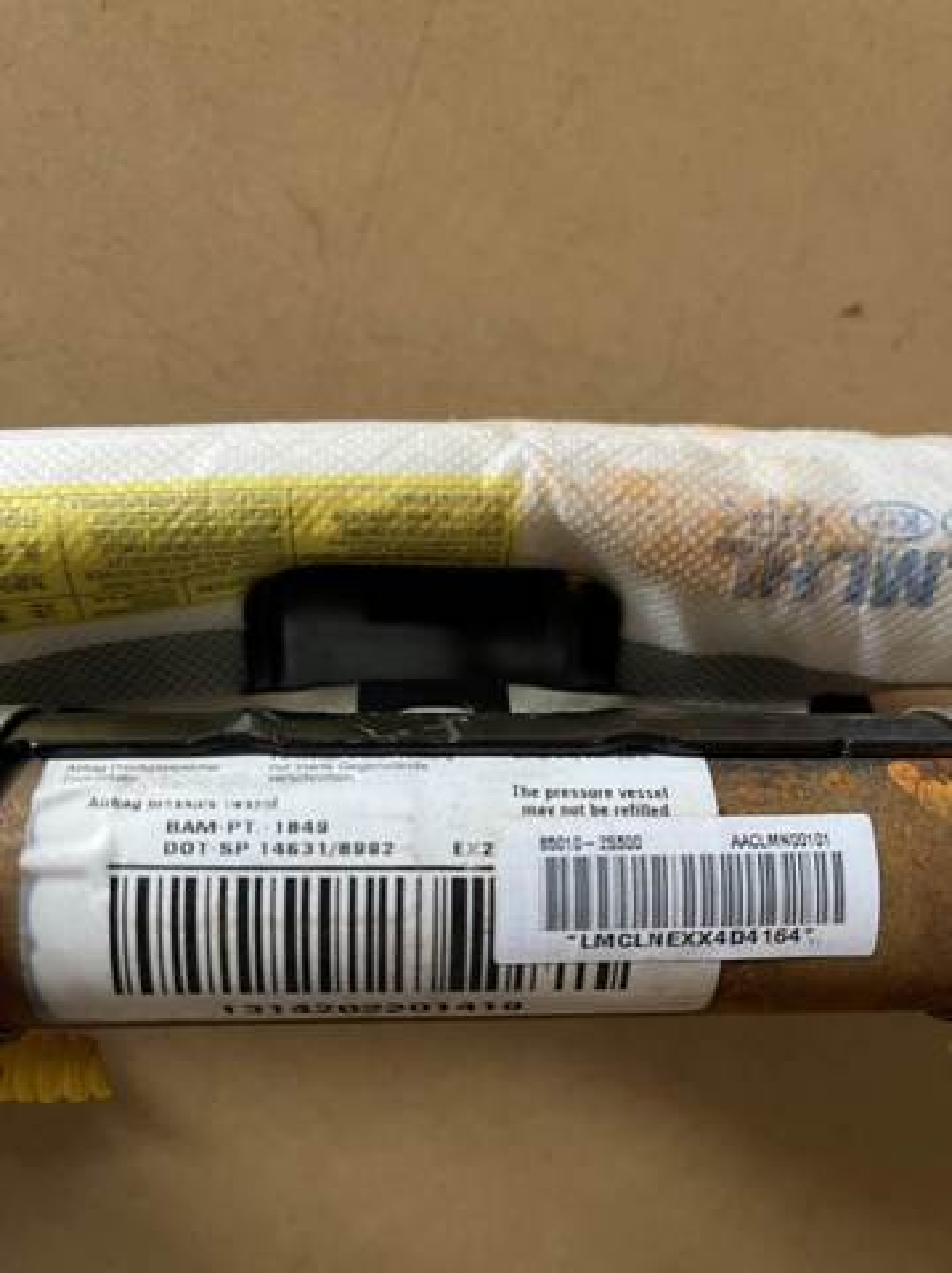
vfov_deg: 67.4
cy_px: 636
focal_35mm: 26
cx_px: 476
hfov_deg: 53.0
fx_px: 955
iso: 80
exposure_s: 1/50
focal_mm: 5.1
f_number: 1.6
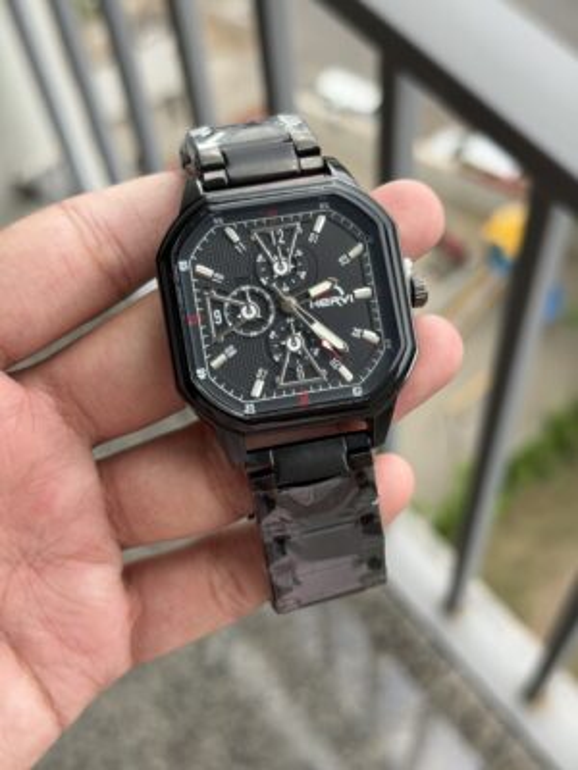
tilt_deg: -61.6
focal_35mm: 48
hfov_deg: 30.3
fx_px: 1069
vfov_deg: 39.7
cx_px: 289
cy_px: 385
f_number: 1.78
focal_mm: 6.76
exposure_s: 1/413
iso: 64
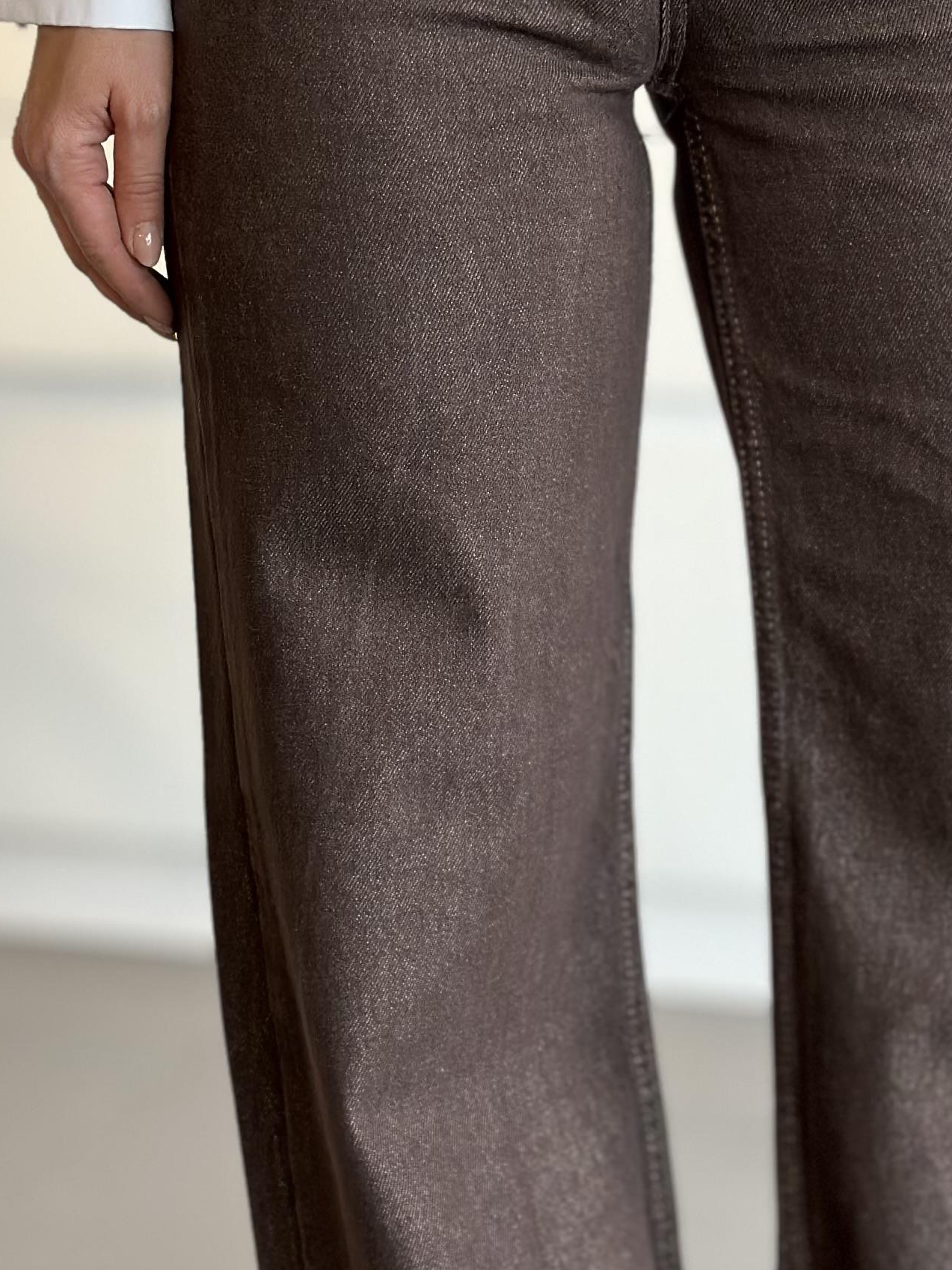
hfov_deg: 13.0
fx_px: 4181
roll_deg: +1.1
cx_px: 672
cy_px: 663
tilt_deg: -15.5
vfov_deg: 17.3
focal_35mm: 114
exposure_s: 1/222
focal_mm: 6.86
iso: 80
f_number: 1.78
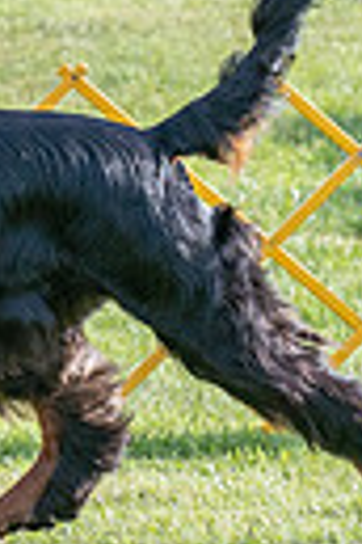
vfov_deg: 2.8
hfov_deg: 1.8
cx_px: -302
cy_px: -241
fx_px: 11281
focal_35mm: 748
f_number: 5.6
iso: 640
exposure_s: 1/1250
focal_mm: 127
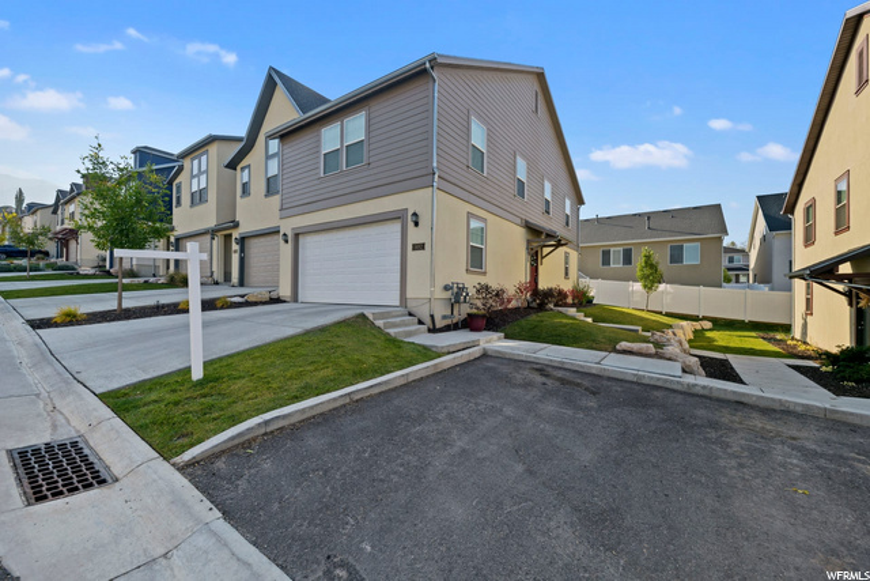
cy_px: 290
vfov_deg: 81.2
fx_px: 338
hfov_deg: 104.2
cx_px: 435
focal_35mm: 14
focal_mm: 14
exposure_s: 1/80
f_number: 8
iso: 100
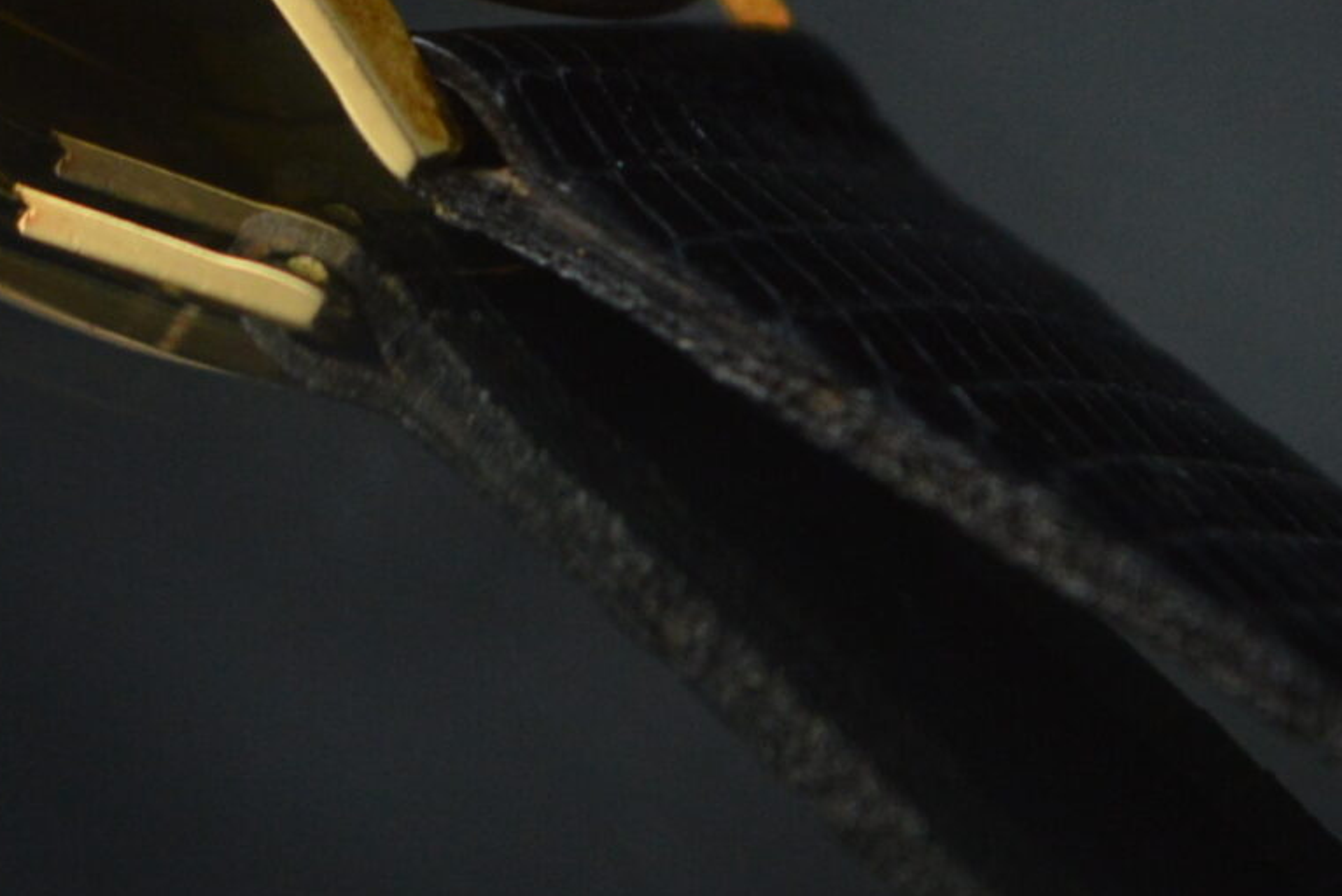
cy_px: -200
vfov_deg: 5.3
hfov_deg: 7.8
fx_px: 9695
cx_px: -250
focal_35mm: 260
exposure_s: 1/125
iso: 800
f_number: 5.6
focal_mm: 52
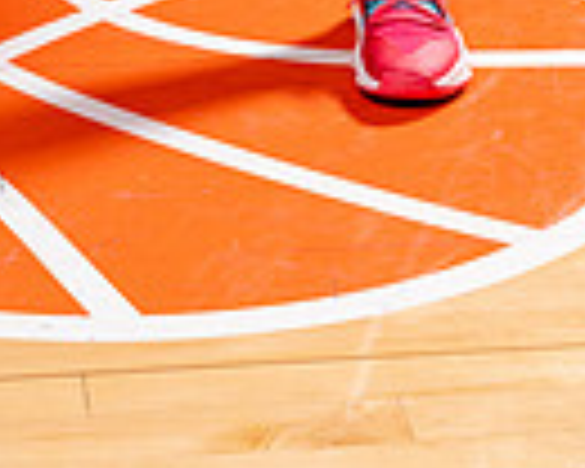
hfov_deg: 14.1
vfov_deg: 10.4
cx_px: 122
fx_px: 2355
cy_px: -477
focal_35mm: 136
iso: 100
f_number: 6.3
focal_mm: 42
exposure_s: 1/125
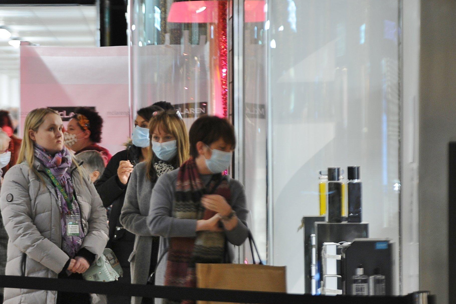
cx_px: 118
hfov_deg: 7.4
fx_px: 3546
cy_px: 227
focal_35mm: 280
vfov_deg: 4.9
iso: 1000
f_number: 3.2
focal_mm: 160
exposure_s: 1/50
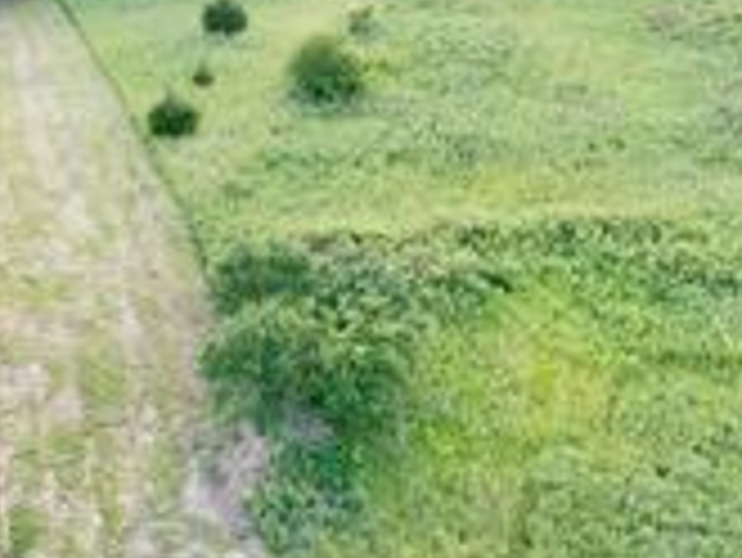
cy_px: 250
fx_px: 1373
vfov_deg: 23.0
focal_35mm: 64
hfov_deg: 29.7
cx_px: 166
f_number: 2.8
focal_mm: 8.38
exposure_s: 1/80
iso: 150
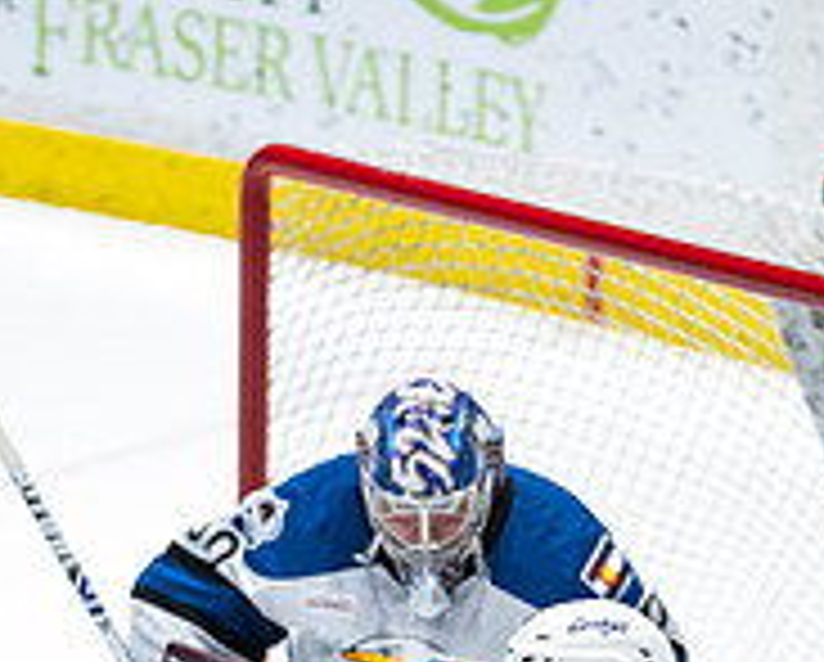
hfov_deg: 2.4
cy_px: 864
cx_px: 400
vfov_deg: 2.0
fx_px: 19297
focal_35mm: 790
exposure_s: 1/1250
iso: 1250
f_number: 2.8
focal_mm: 200
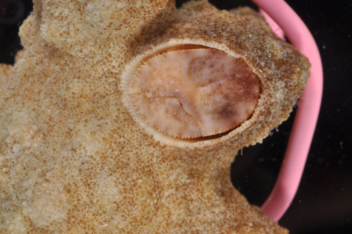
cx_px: 176
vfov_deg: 15.2
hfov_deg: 22.6
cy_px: 117
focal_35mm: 90
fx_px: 879
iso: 200
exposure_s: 1/200
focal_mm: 60
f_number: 29
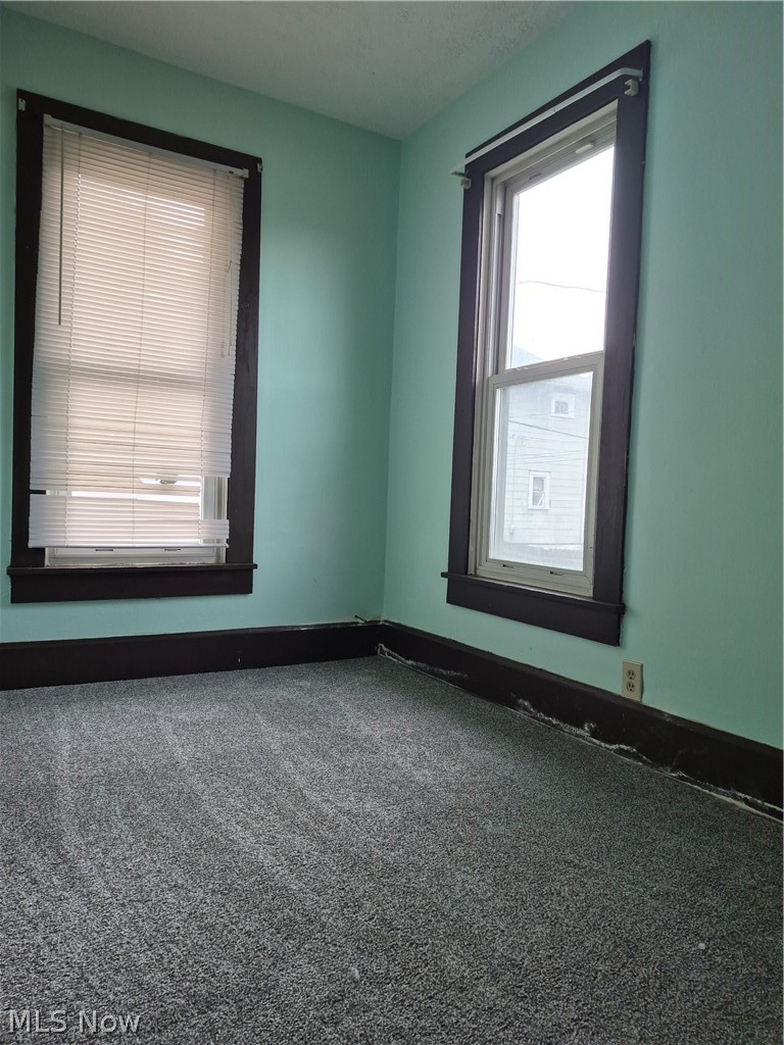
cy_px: 522
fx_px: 695
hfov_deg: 58.9
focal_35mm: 23
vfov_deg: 73.9
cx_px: 392
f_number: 1.8
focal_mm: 5.4
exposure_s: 1/120
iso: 200
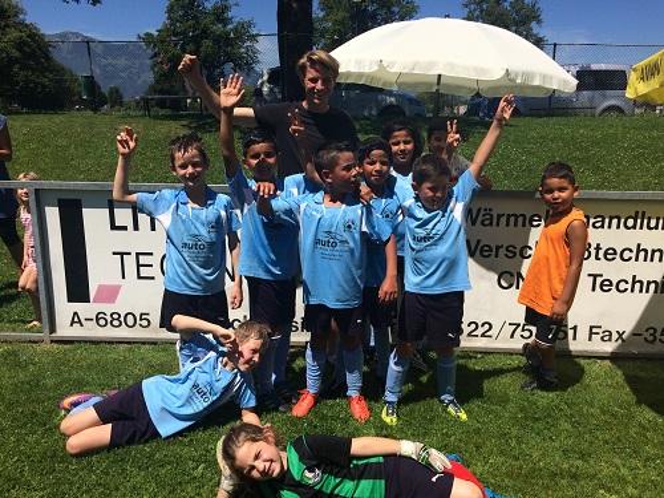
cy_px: 249
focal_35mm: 29
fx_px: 556
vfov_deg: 48.2
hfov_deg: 61.7
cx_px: 332
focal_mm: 4.15
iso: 32
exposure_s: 1/3165
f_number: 2.2
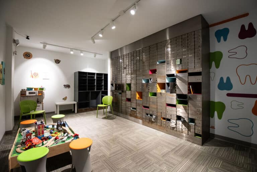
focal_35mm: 15
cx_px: 128
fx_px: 107
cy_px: 86
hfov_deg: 100.4
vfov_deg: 77.3
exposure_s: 1/200
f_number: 4
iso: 1600
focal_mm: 10
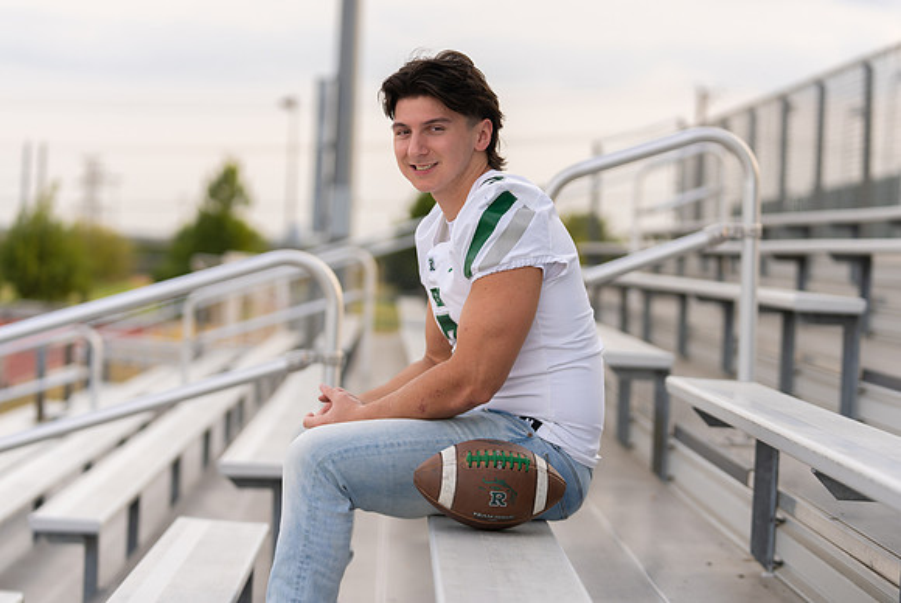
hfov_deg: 20.6
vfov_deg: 13.9
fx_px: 2477
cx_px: 479
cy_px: 285
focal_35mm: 99
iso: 100
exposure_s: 1/400
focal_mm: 91
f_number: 2.8
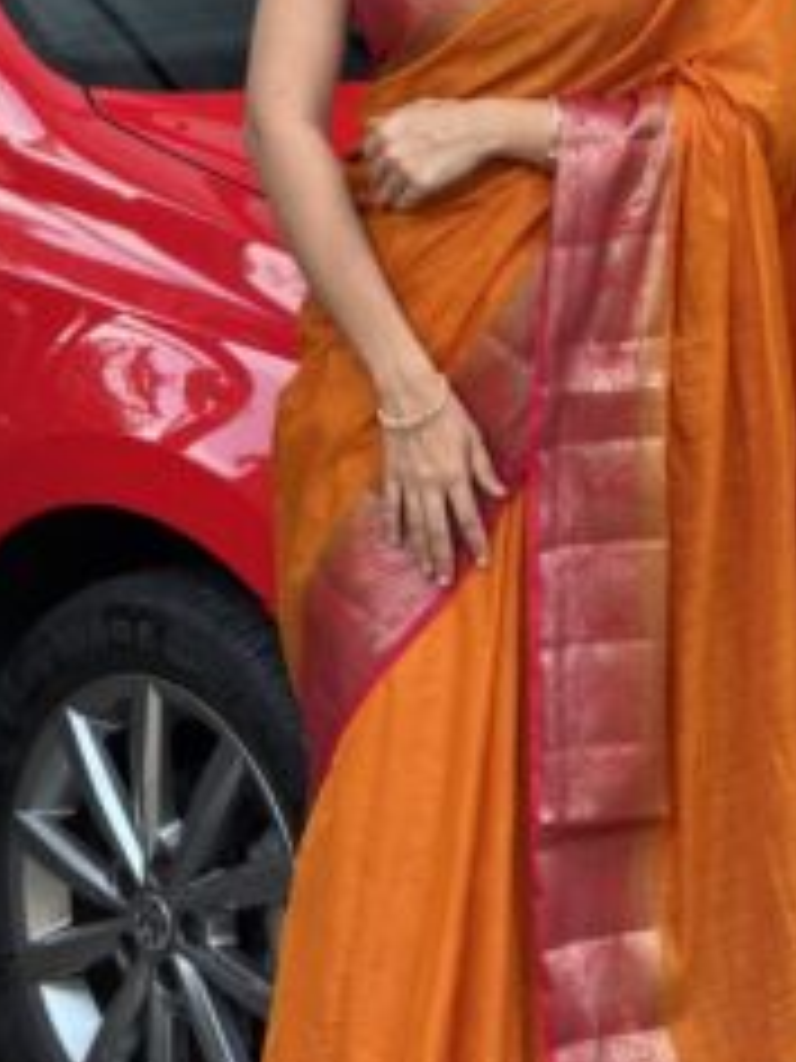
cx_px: 585
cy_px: 349
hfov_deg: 6.6
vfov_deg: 8.8
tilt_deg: -9.6
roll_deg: +0.0
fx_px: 6929
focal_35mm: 226
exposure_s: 1/121
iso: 250
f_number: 2.8
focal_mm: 16.89
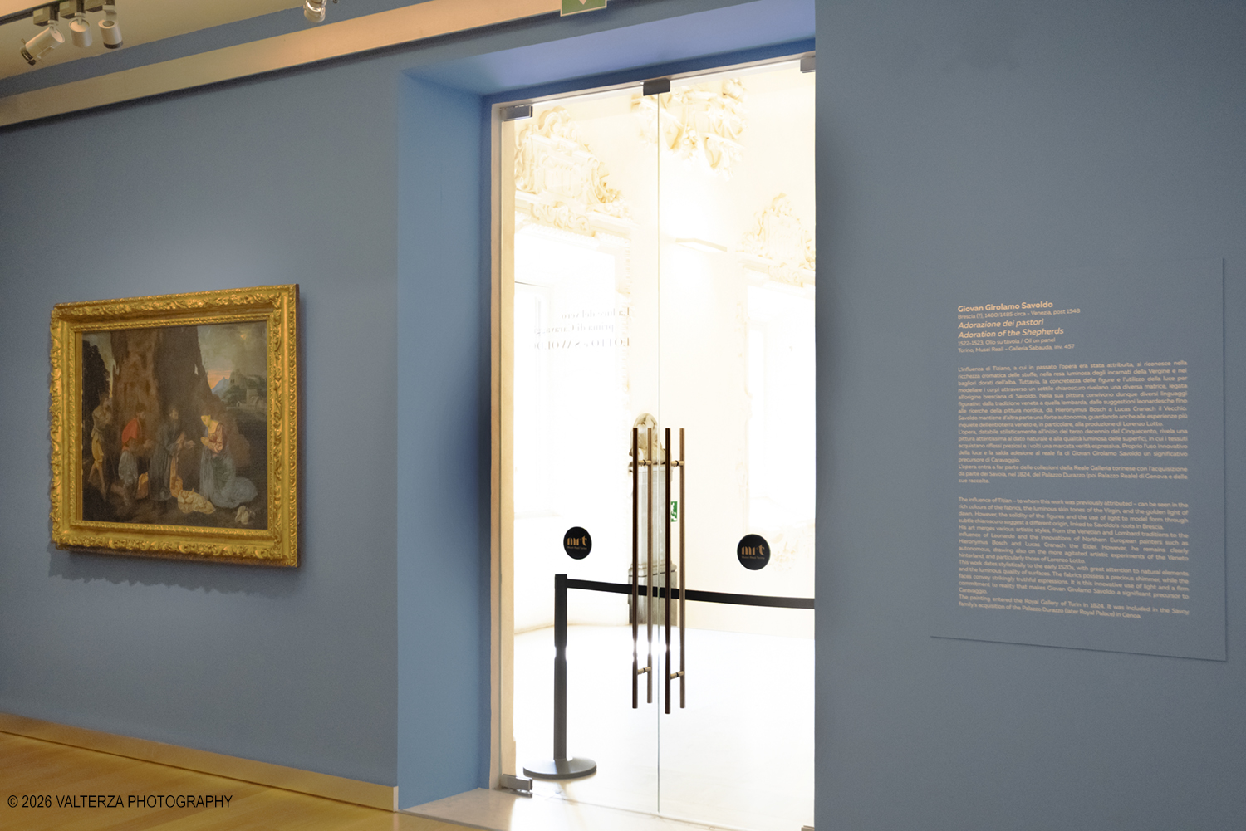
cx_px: 623
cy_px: 416
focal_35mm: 36
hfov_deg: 53.1
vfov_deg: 36.9
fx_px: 1246
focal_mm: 24
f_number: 5.6
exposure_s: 1/125
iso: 3200
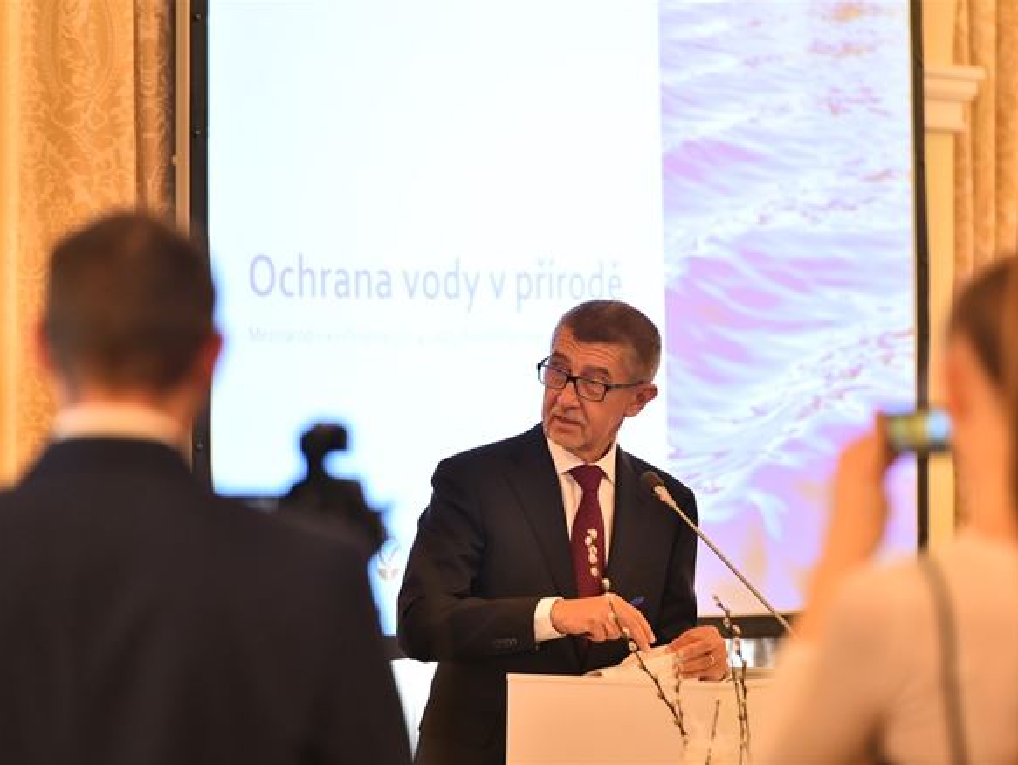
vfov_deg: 6.8
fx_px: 6415
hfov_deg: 9.1
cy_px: 382
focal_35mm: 218
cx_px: 571
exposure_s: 1/200
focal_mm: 200
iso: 3200
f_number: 4
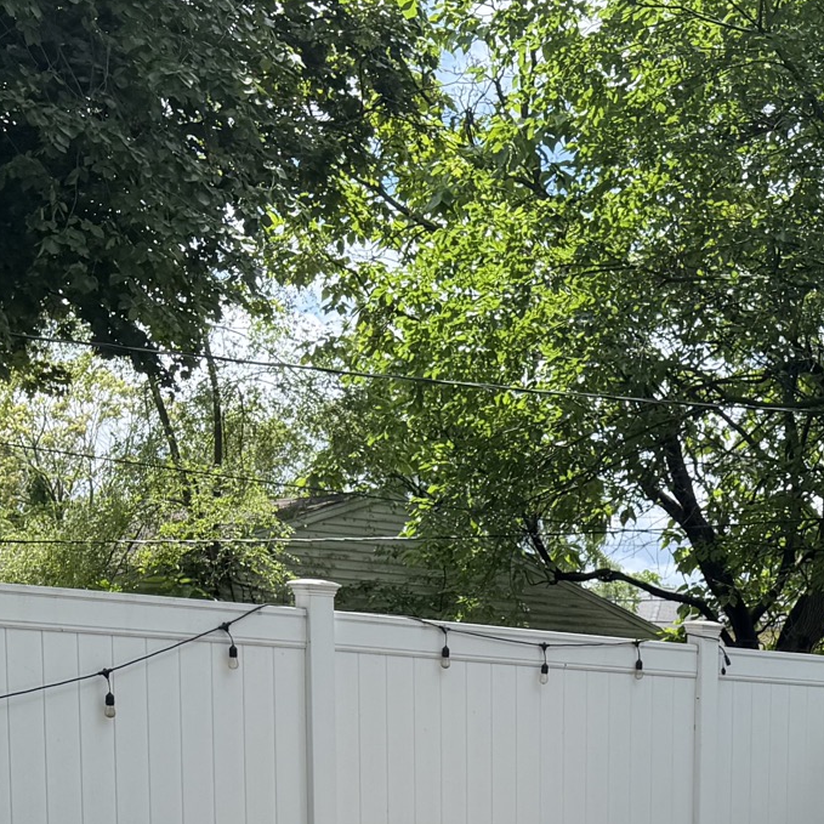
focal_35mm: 75
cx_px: 956
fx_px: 2020
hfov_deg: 21.6
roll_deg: -1.2
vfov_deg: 21.5
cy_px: 982
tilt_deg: -7.7
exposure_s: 1/2232
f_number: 1.78
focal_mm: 6.76
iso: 80
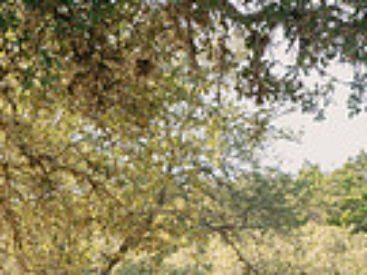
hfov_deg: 12.8
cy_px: 383
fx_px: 1536
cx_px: -198
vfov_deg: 10.0
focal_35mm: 145
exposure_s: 1/250
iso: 640
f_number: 5
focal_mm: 35
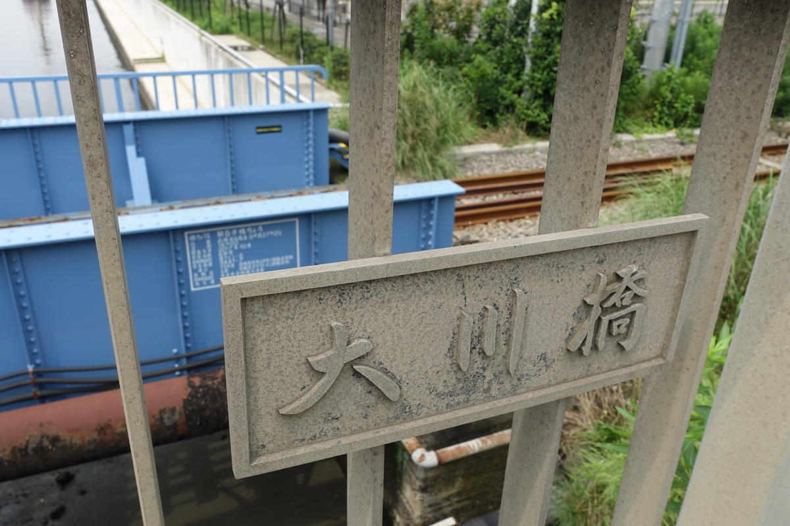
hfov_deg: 60.3
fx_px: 680
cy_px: 263
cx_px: 395
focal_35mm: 31
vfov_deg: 42.3
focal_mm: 11.33
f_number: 5.6
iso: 125
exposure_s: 1/320
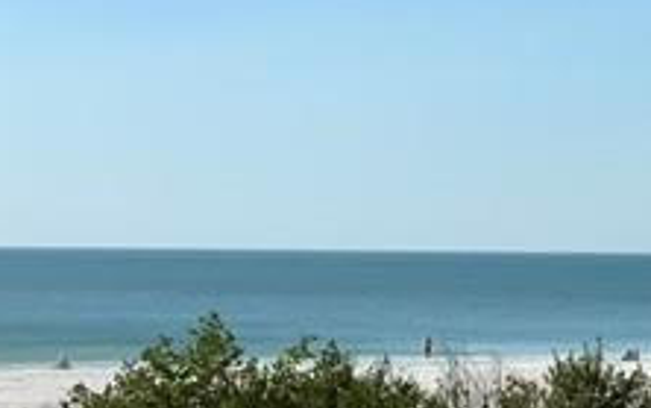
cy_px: 291
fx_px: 2521
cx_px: 971
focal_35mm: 142
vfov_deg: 9.2
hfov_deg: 13.8
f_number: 1.8
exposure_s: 1/3534
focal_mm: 3
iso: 20
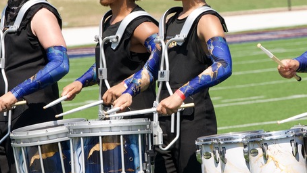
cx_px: 188
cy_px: 89
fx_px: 3556
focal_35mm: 437
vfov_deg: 2.8
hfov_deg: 4.9
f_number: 8
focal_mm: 185
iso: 800
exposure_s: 1/1600
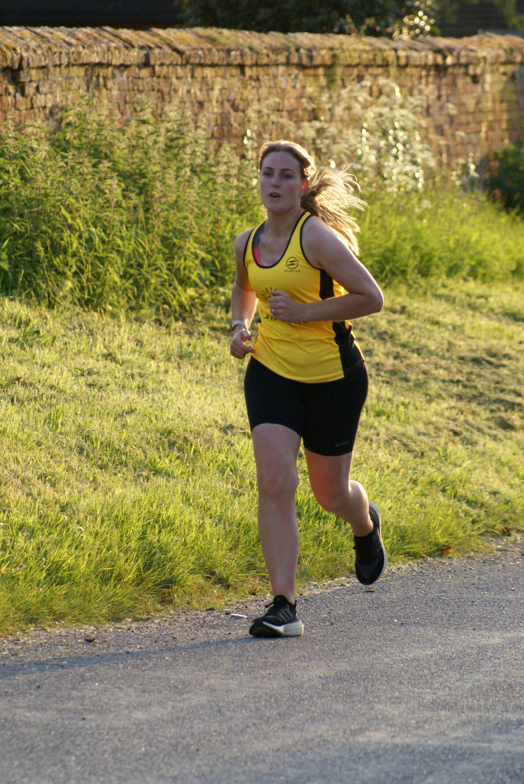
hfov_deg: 5.1
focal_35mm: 270
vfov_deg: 7.6
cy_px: 392
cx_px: 262
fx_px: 5884
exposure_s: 1/500
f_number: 5.6
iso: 800
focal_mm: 180
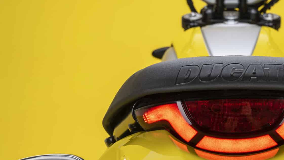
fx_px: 648
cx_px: 231
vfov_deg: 14.1
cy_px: 84
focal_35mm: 86
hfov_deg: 24.3
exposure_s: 1/125
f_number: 11
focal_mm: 45
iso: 100
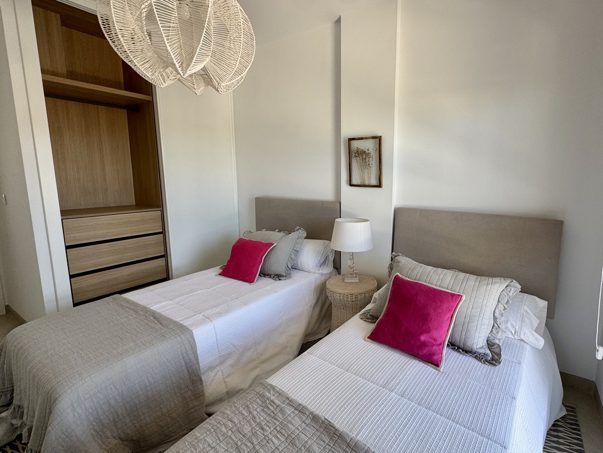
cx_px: 356
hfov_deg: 90.1
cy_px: 215
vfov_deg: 74.7
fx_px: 296
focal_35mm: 17
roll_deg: +0.2
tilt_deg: -8.1
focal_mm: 2.22
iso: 64
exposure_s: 1/99
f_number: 2.2
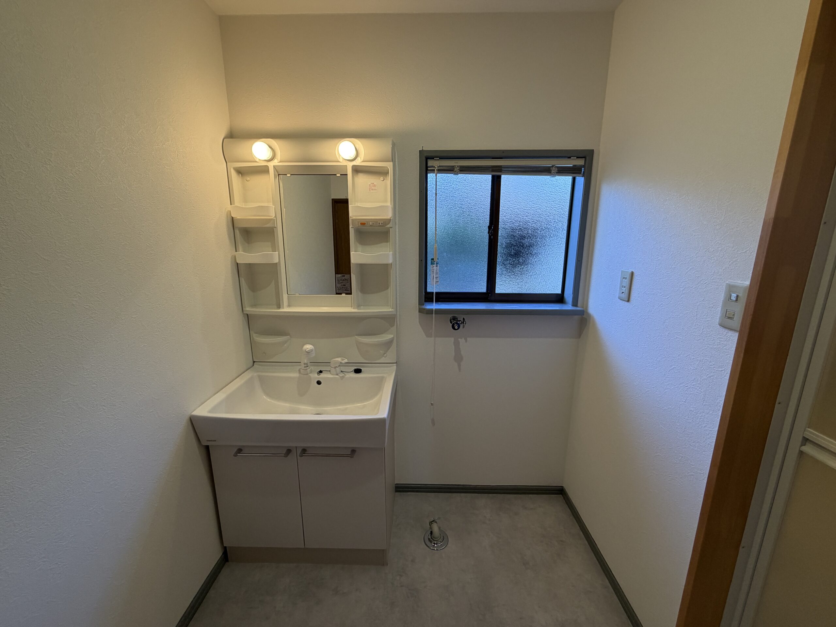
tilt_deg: -12.3
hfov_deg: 102.1
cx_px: 418
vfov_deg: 85.7
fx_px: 338
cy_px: 314
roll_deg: +0.3
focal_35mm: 14
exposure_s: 1/100
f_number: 2.2
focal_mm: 2.22
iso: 160
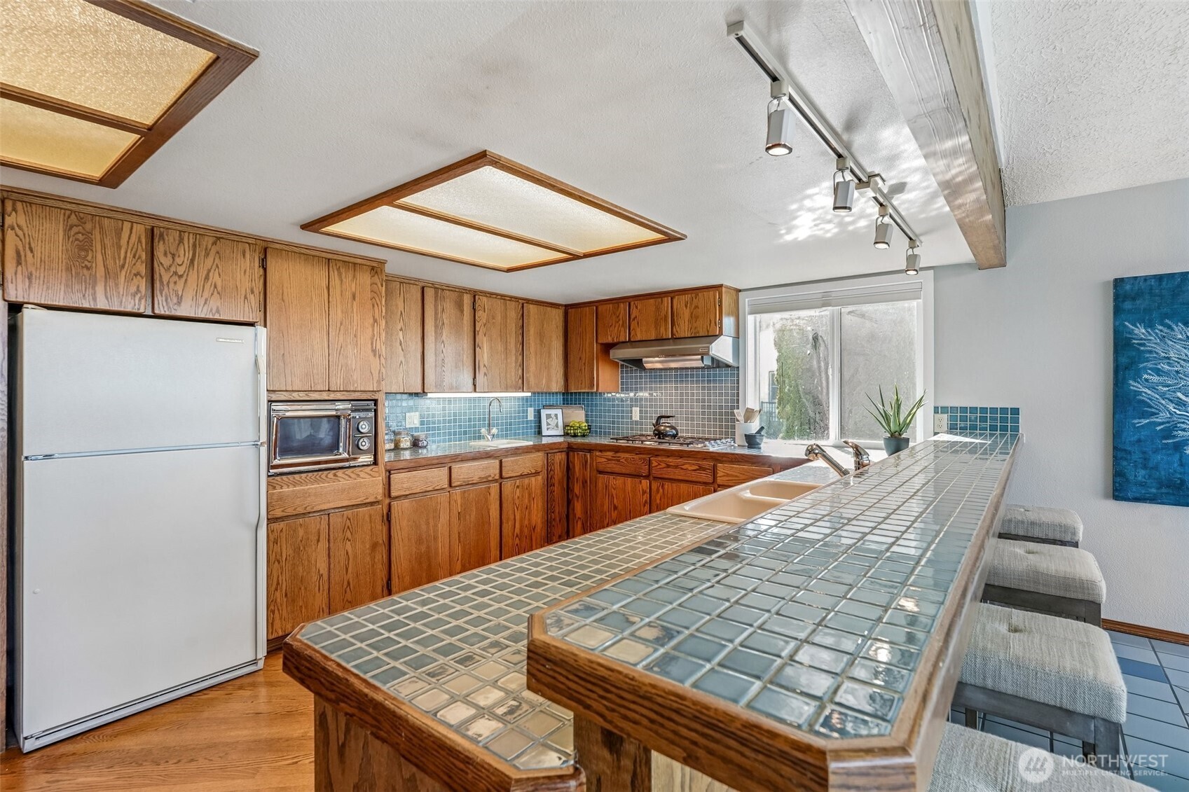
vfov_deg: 70.4
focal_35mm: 17
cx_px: 594
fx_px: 561
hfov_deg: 93.3
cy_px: 396
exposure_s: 1/8
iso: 400
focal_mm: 17
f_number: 8
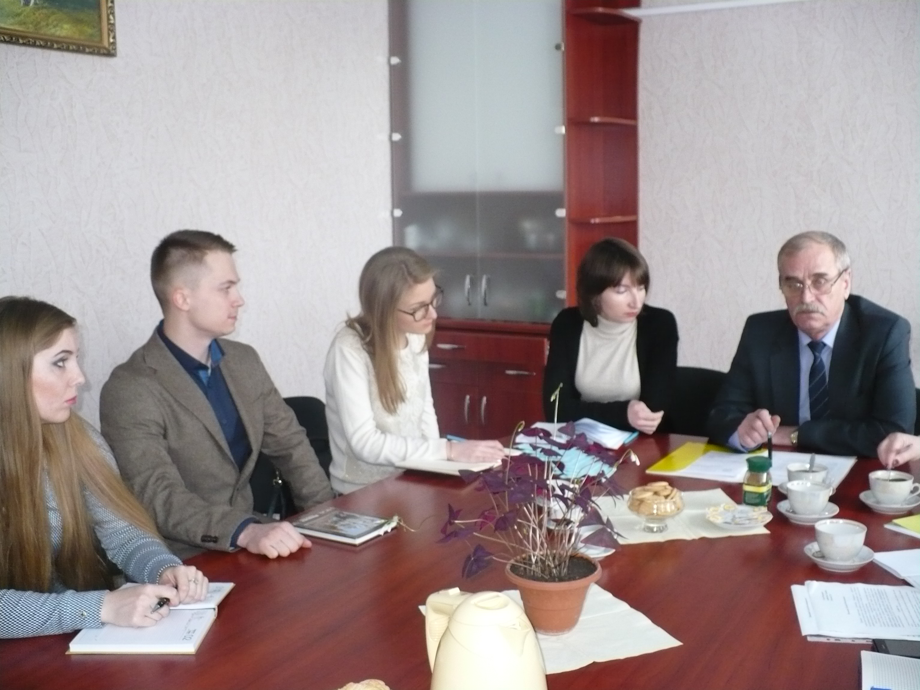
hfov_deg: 50.1
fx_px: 983
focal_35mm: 37
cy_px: 345
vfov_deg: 38.7
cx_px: 460
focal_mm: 6.1
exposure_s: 1/30
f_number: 2.8
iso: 250
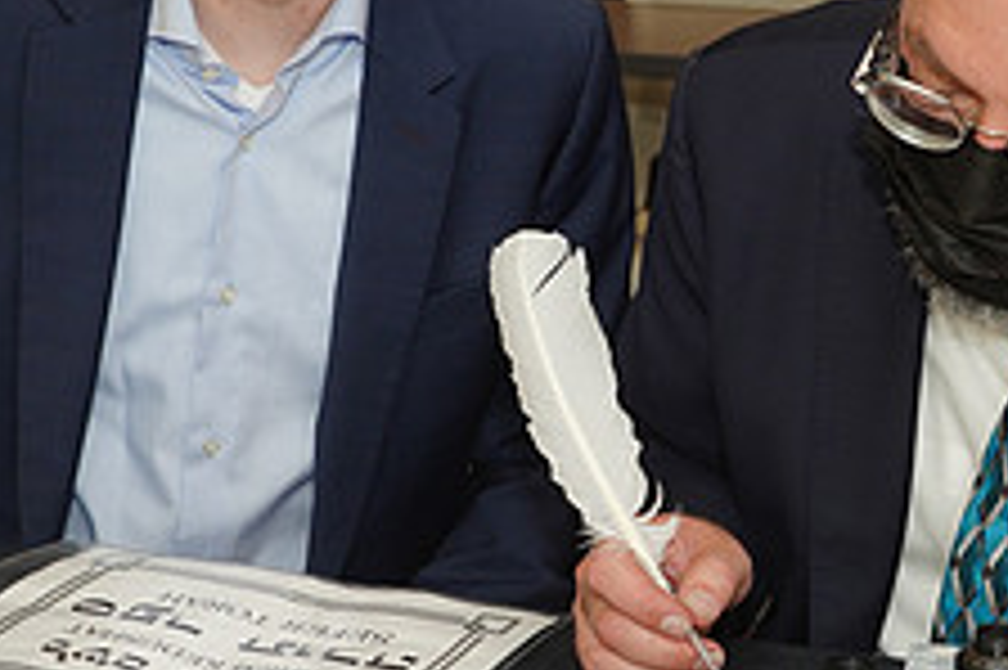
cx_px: 572
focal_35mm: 96
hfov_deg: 21.2
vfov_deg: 14.2
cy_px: 357
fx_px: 2686
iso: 320
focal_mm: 37
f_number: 5.6
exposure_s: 1/80
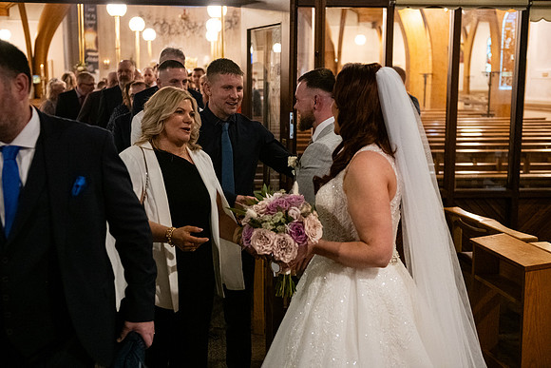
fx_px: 735
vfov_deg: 28.1
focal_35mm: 48
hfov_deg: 41.1
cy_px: 184
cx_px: 276
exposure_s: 1/160
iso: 2500
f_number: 3.5
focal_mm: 48
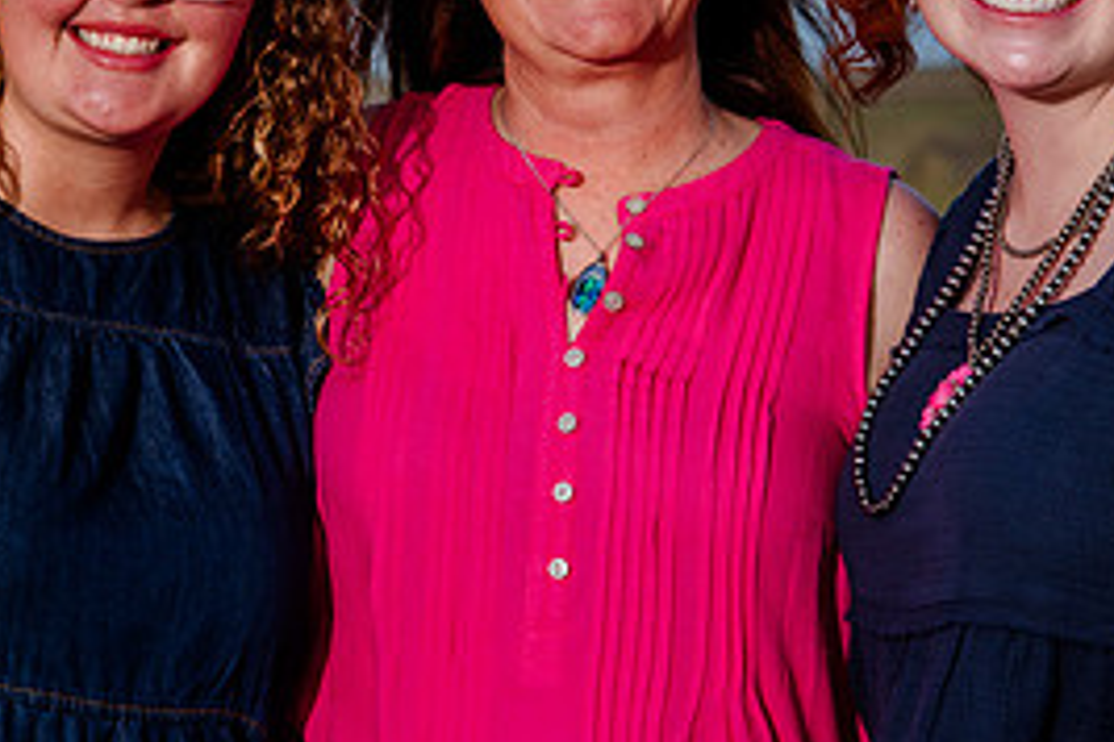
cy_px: 93
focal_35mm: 206
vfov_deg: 6.7
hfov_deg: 10.0
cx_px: 510
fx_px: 6374
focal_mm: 86
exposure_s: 1/250
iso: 200
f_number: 5.6
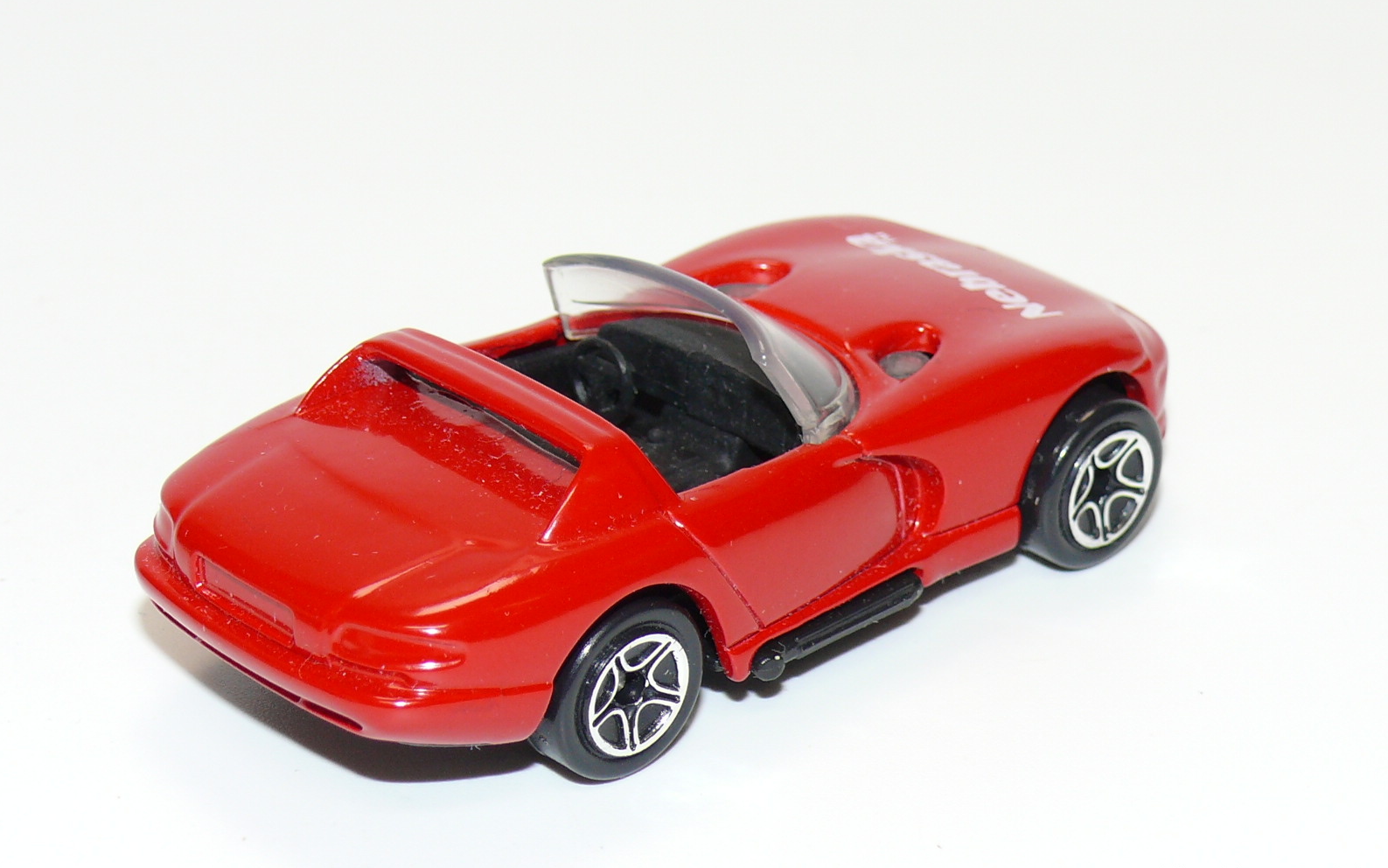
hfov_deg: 19.1
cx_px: 689
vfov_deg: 12.0
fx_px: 4123
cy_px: 478
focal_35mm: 109
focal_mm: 13.3
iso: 100
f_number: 4
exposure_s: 1/30
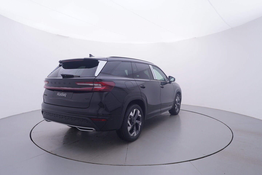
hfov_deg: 77.3
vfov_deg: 56.2
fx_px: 164
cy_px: 88
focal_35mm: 22
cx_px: 131
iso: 200
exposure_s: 1/80
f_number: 5
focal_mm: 15
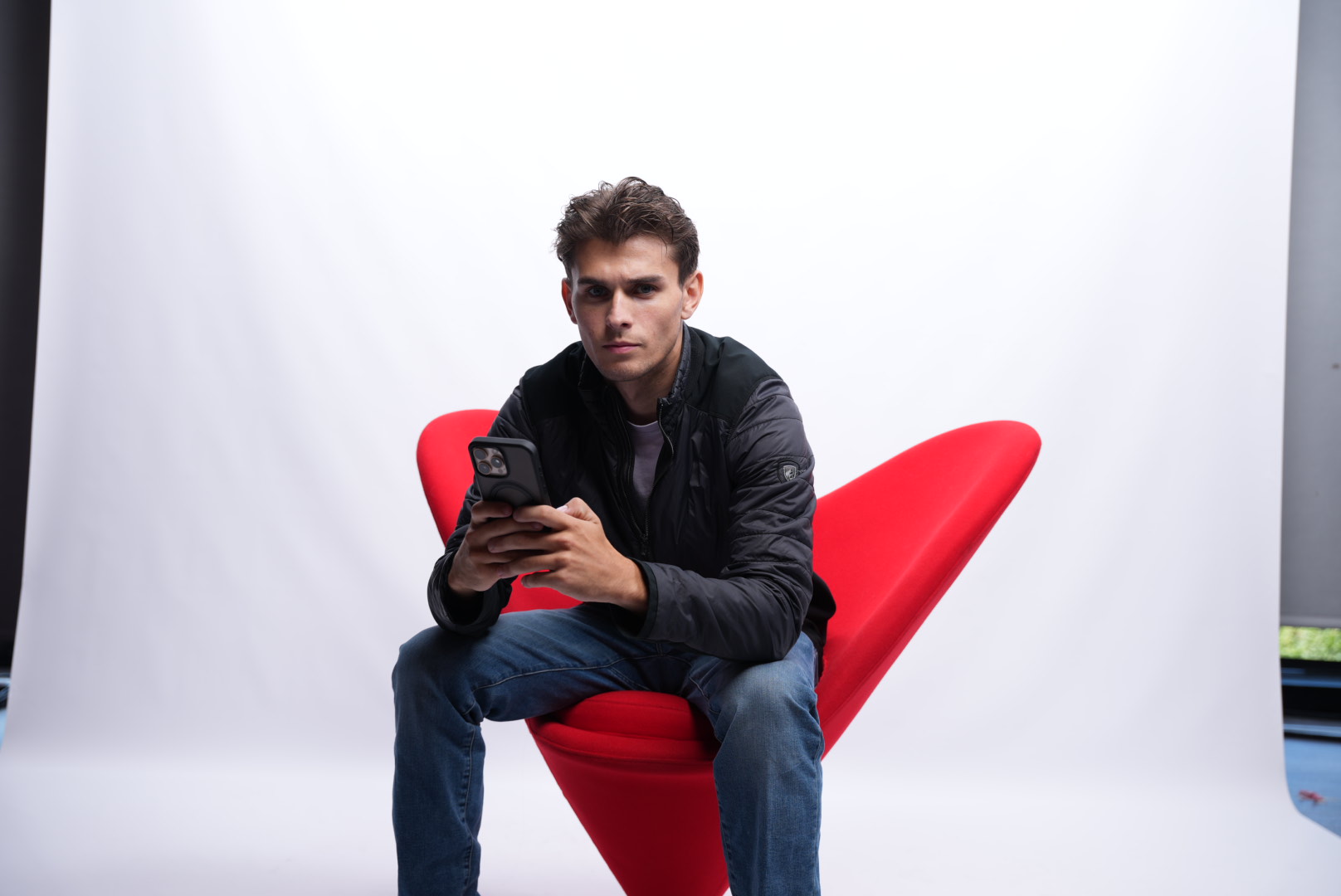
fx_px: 1368
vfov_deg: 36.3
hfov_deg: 52.2
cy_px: 448
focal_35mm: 37
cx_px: 670
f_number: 3.5
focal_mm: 36.7
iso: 125
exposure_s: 1/60
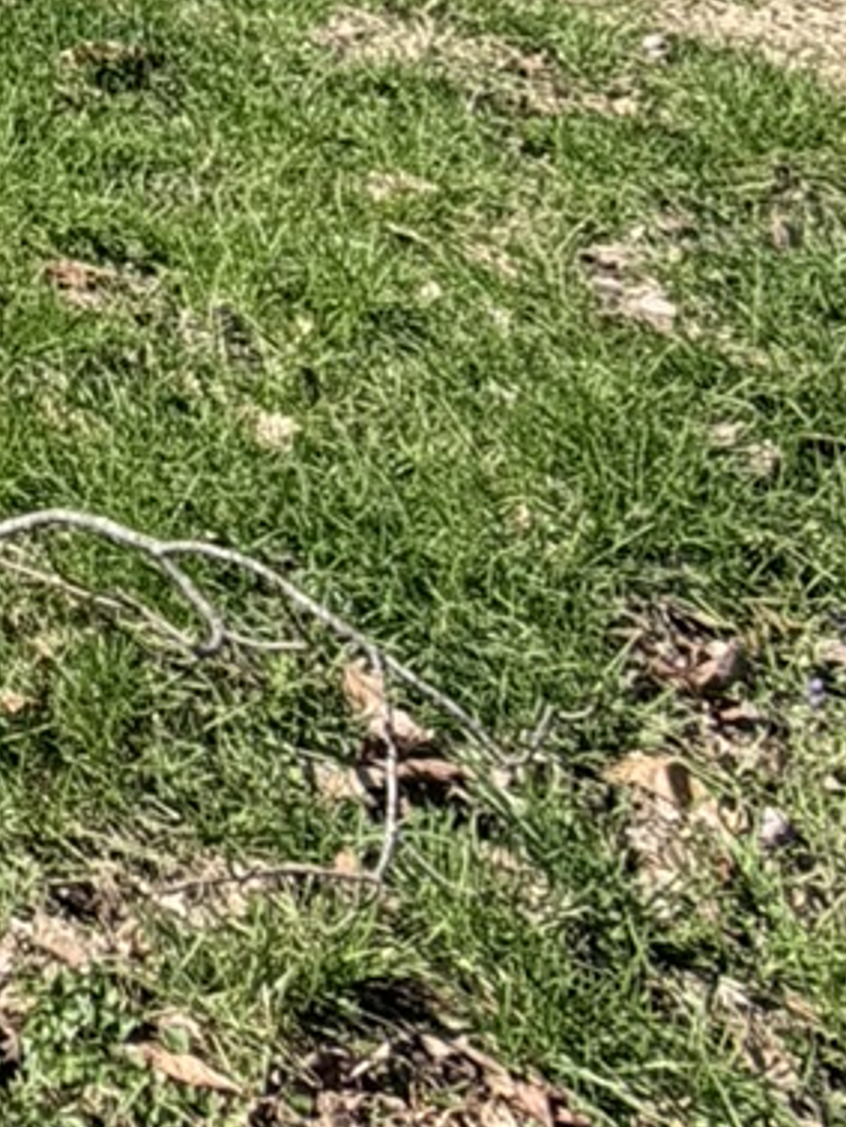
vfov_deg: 19.7
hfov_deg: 14.0
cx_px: -1148
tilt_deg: -2.4
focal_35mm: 76
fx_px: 2475
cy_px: -840
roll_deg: -1.3
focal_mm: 2.22
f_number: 2.2
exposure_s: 1/770
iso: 32
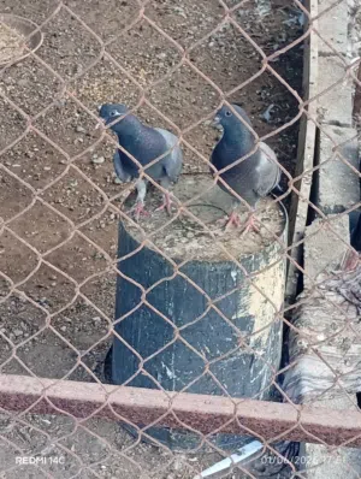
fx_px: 970
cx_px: 180
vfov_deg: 27.7
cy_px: 240
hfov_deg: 21.1
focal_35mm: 70
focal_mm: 3.84
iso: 64
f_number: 1.8
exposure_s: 1/50
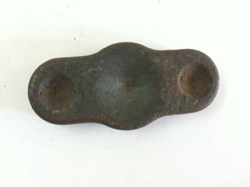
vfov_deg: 40.6
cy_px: 94
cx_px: 125
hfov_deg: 52.7
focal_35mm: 35
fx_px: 252
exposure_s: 1/17
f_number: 2.8
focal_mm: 3.85
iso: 250
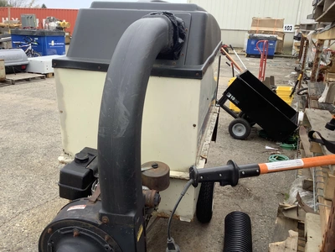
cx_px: 168
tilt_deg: -15.0
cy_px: 126
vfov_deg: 45.4
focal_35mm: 31
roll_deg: -2.5
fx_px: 300
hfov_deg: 58.4
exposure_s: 1/208
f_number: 2.4
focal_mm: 3.3
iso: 25
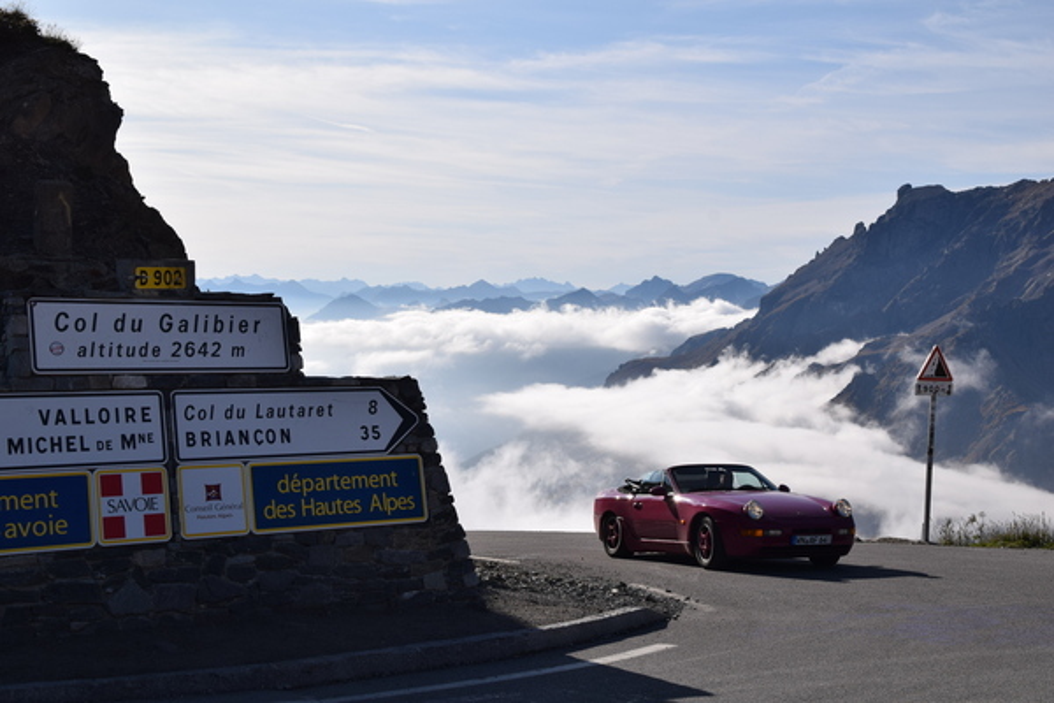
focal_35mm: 52
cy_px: 352
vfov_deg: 25.8
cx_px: 527
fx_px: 1537
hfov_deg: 37.9
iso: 200
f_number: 11
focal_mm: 35
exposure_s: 1/500
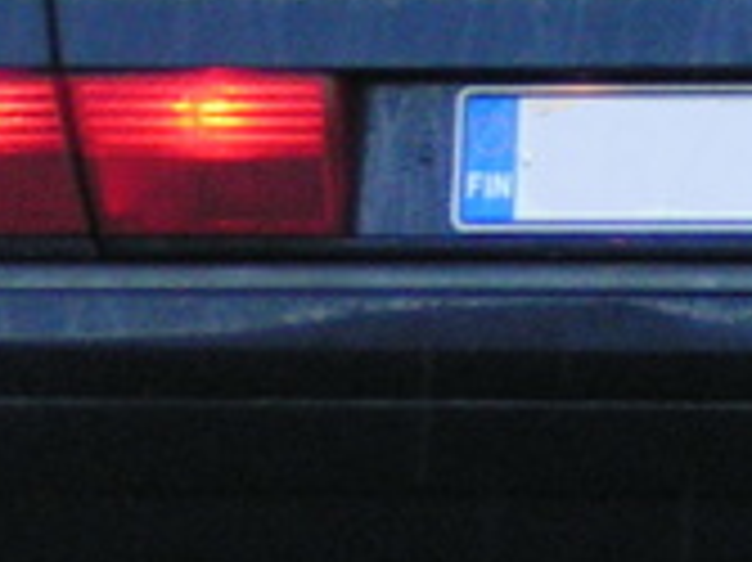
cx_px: 1360
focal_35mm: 541
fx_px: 11744
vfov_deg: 2.7
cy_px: 45
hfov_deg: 3.6
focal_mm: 17.4
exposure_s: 1/100
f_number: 3.5
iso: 200
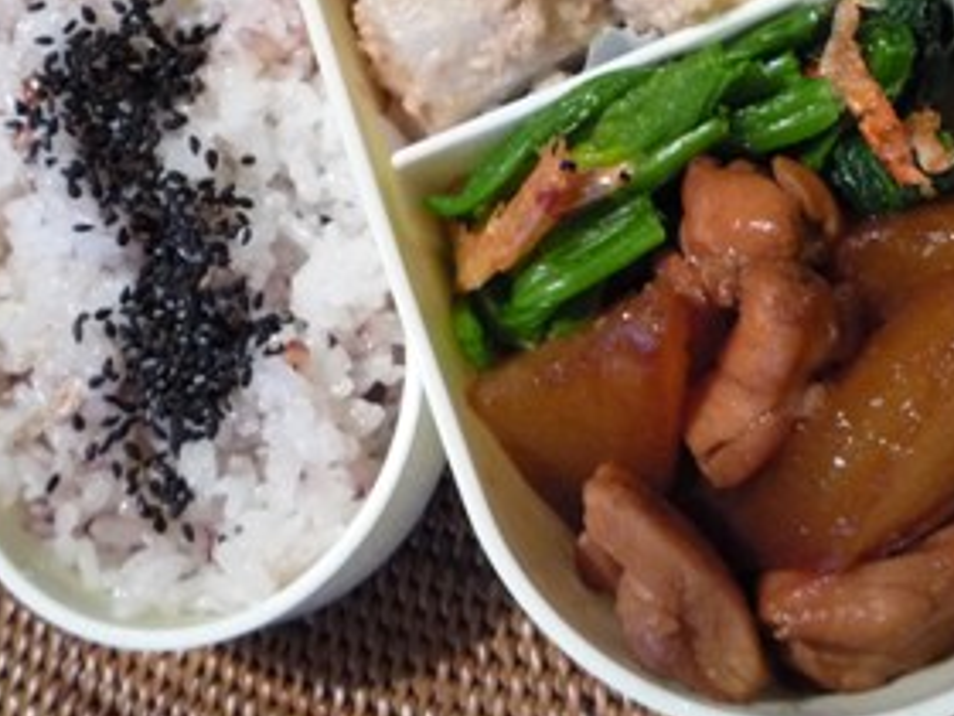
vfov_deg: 29.7
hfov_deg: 39.6
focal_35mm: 48
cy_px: 160
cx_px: 504
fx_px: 1323
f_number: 3.3
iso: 400
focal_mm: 5.2
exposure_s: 1/15
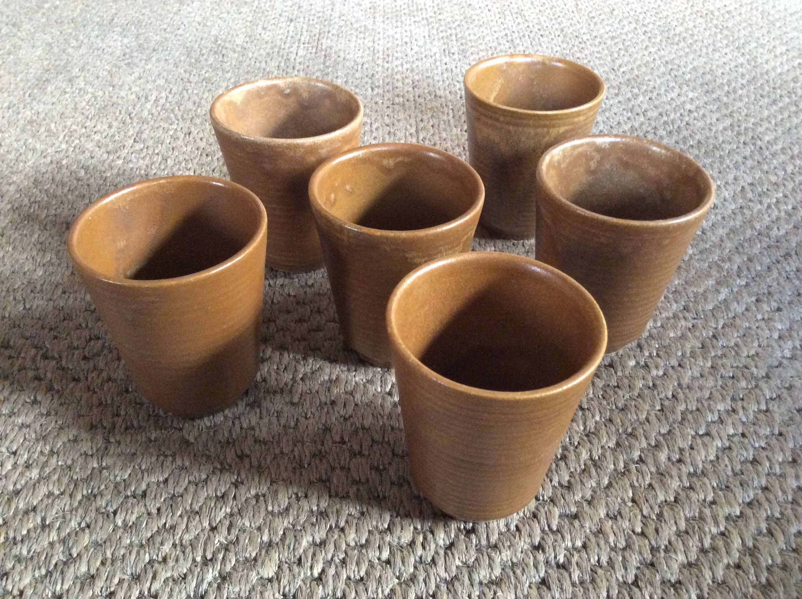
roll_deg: +0.3
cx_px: 401
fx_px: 740
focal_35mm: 32
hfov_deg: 56.9
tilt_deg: -40.3
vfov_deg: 44.1
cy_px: 300
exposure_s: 1/17
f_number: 2.4
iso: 400
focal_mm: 3.3
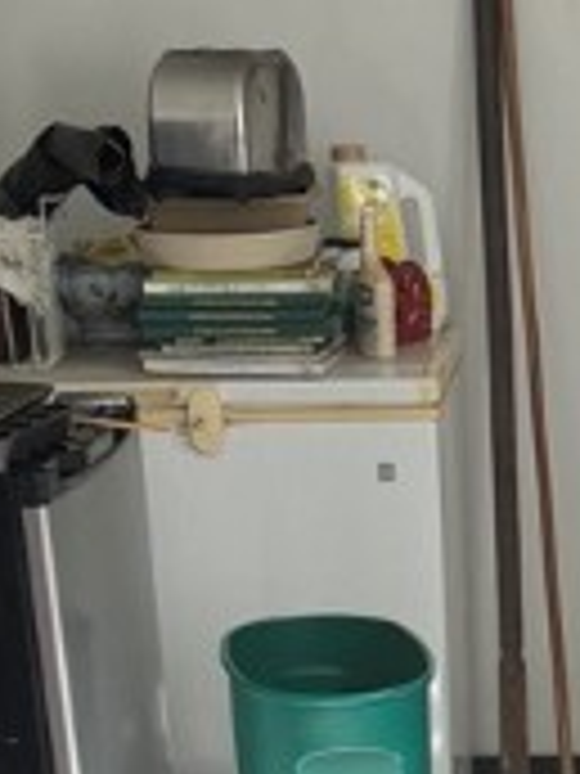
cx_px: 522
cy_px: 1544
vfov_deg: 15.0
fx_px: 2390
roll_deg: +2.2
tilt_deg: -32.9
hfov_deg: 13.7
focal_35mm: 107
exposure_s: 1/121
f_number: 1.78
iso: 100
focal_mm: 6.76
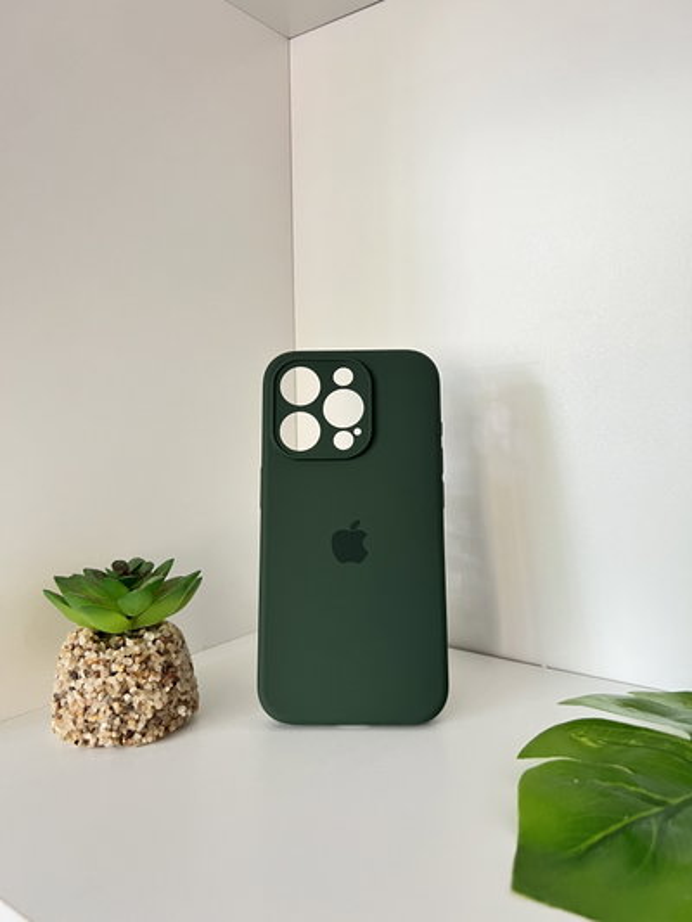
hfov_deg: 53.1
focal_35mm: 26
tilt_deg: -4.7
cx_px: 346
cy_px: 461
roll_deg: +1.9
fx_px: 693
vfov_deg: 67.3
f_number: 1.5
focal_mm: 5.7
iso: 400
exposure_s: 1/60
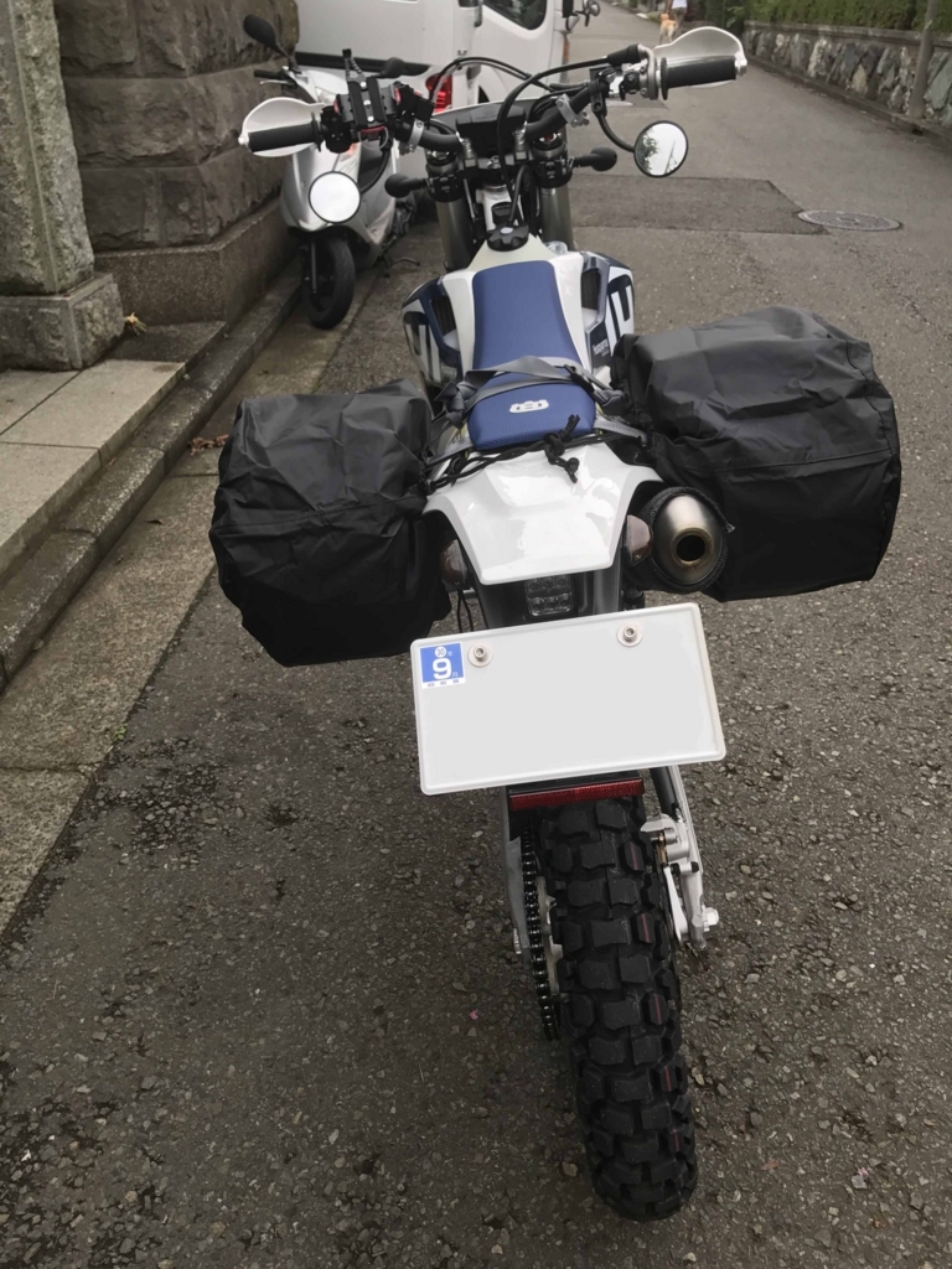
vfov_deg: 63.4
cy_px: 634
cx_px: 476
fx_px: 1027
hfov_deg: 49.7
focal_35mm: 28
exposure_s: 1/121
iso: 20
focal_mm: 3.99
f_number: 1.8
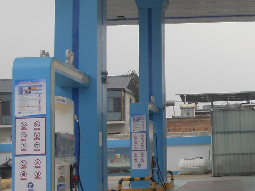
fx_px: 582
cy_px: 71
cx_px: 287
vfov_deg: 18.6
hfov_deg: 23.1
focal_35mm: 79
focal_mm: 4.9
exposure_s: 1/400
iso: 80
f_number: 3.2
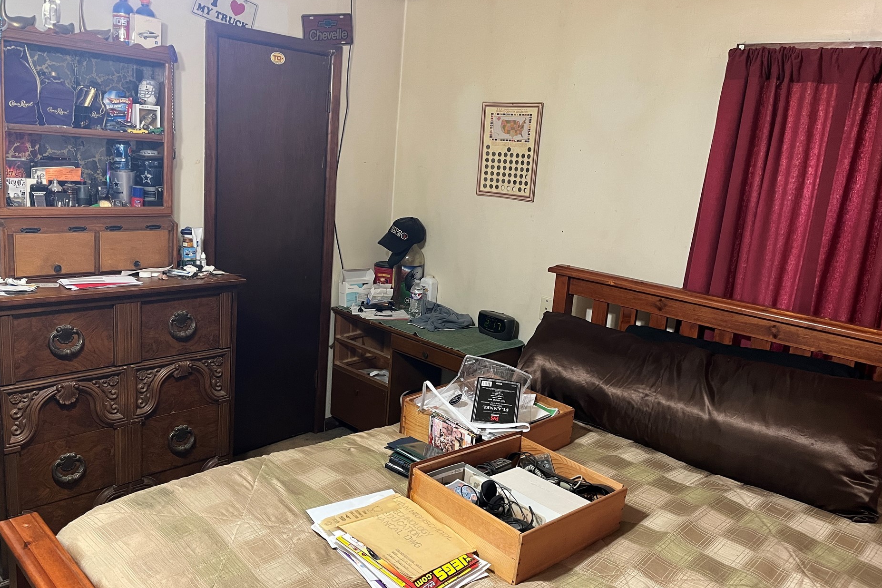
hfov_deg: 65.5
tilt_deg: -12.5
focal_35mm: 28
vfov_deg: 46.4
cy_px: 283
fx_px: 686
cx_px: 434
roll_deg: -3.6
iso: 320
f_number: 1.6
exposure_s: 1/60
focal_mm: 5.1
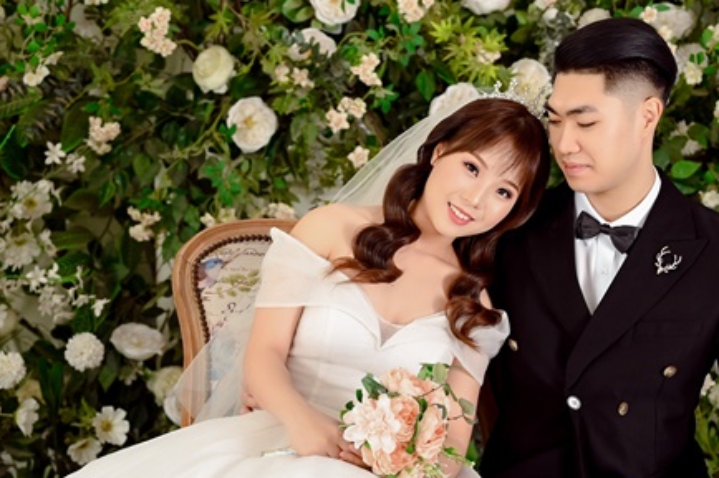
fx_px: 1956
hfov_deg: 20.7
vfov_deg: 13.9
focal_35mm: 98
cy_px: 404
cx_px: 232
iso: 640
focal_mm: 50
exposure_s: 1/160
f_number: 2.8
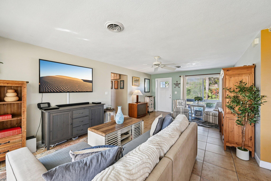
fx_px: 105
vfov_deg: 81.2
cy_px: 90
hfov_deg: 104.3
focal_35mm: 14
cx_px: 136
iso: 2000
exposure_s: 1/125
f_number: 8
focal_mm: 14
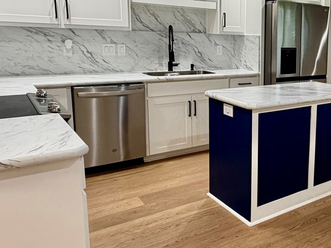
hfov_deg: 45.3
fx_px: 354
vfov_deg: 38.4
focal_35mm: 37
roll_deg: -2.0
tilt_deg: -10.9
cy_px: 95
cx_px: 299
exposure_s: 1/60
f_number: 2.2
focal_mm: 2.22
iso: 200
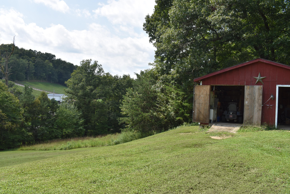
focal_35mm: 32
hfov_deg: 59.5
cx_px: 145
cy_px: 97
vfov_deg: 41.7
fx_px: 254
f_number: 9
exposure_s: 1/200
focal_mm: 21
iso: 100
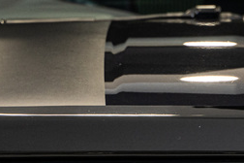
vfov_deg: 4.5
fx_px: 2060
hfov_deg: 6.8
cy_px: 292
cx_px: 220
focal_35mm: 304
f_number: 4
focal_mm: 75
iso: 500
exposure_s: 1/160
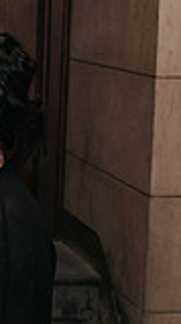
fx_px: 1362
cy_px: 229
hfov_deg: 6.9
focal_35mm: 159
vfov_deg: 13.5
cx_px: -336
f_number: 3.2
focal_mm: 35
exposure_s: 1/200
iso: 800
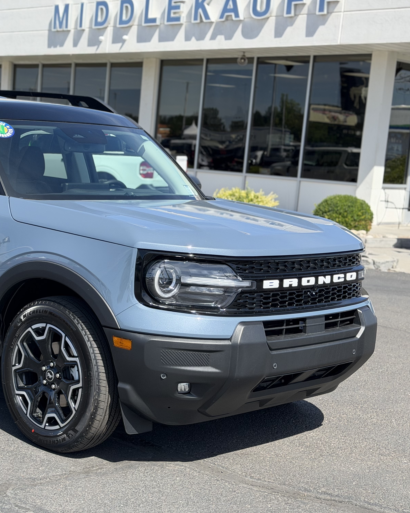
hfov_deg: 23.8
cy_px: 257
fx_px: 956
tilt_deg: -6.8
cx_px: 74
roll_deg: -4.0
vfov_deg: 30.0
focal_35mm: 63
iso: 80
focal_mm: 6.76
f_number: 1.78
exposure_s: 1/2667
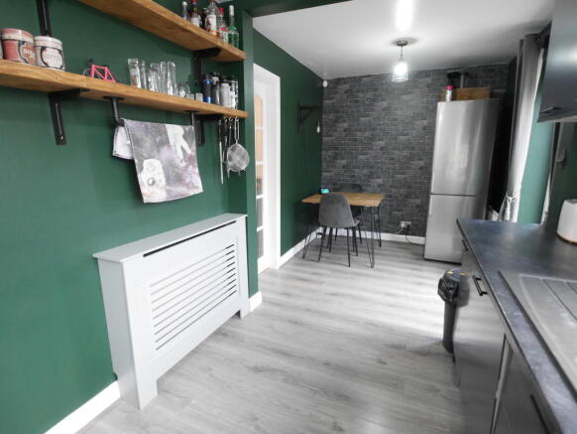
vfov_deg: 71.6
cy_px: 217
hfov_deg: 87.7
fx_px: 300
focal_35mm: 18
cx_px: 288
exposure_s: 1/40
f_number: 4
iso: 3200
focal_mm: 9
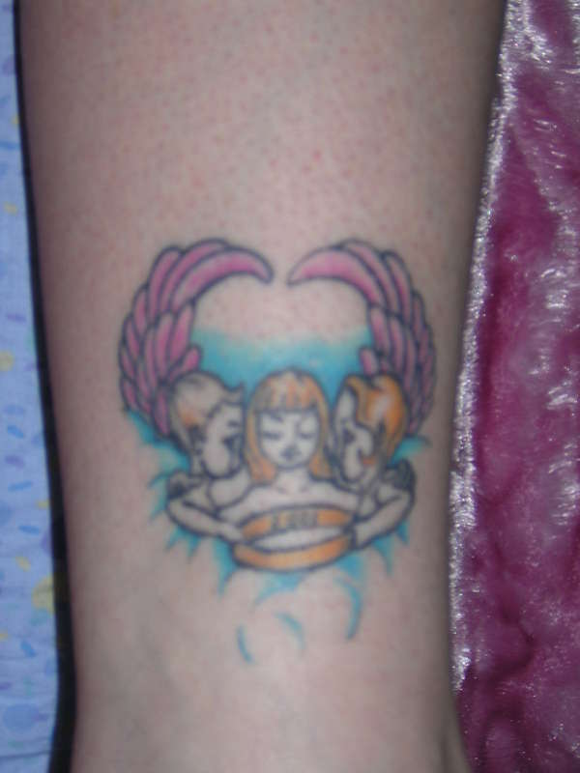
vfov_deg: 18.2
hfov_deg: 13.7
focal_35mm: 108
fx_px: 2413
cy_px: 386
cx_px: 290
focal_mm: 14.1
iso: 100
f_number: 4.7
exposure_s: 1/60.1
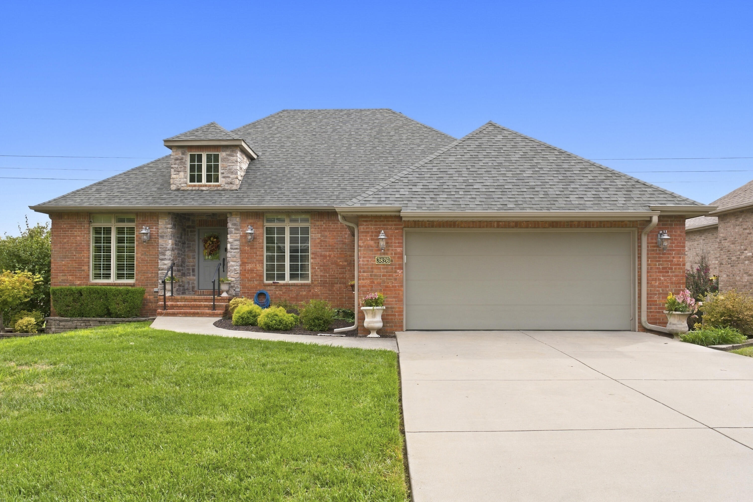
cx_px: 376
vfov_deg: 46.8
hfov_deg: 65.9
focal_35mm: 28
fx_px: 580
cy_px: 251
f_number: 9
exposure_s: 1/80
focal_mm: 18.5
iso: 160
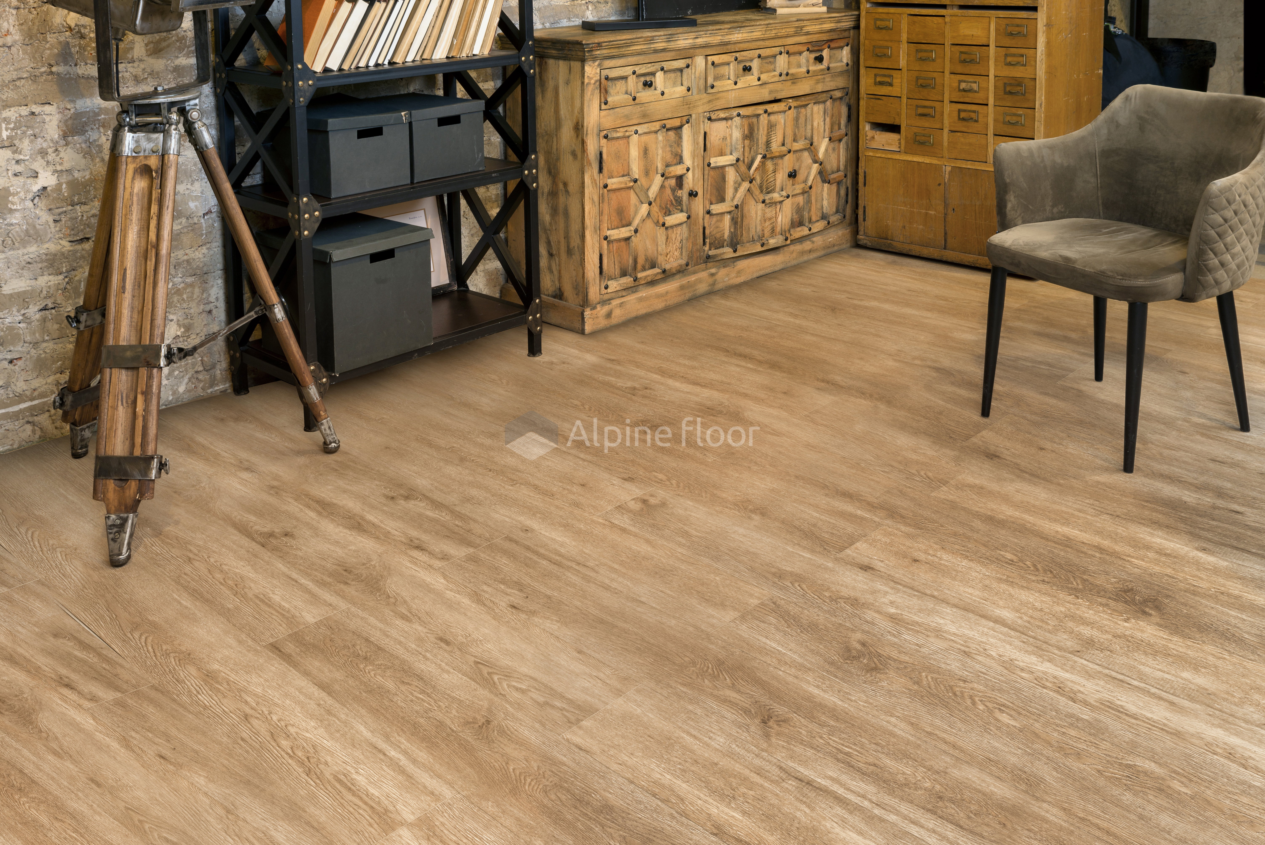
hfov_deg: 53.1
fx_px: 1265
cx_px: 632
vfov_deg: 36.9
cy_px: 422
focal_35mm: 36
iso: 100
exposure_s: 10
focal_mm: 36
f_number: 14
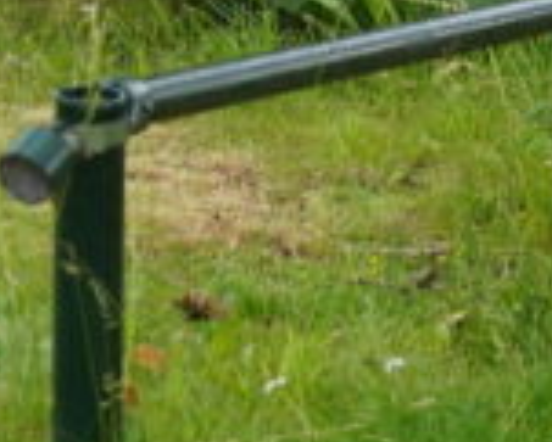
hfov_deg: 7.7
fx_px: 3956
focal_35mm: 242
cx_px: -461
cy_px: -426
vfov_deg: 6.2
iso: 500
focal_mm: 38
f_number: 4
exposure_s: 1/800
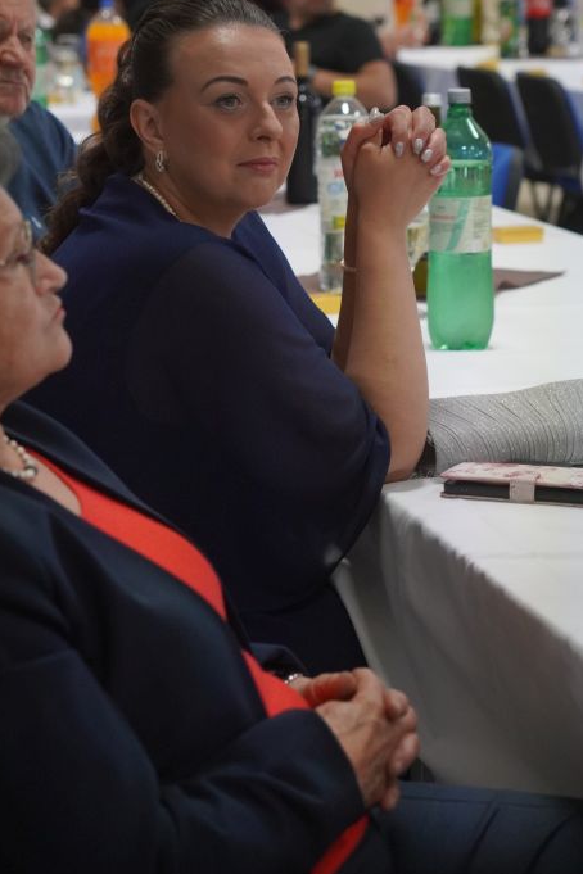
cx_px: 295
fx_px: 2648
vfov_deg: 18.7
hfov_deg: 12.6
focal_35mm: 109
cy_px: 245
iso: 1250
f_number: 3.2
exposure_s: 1/200
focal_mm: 50
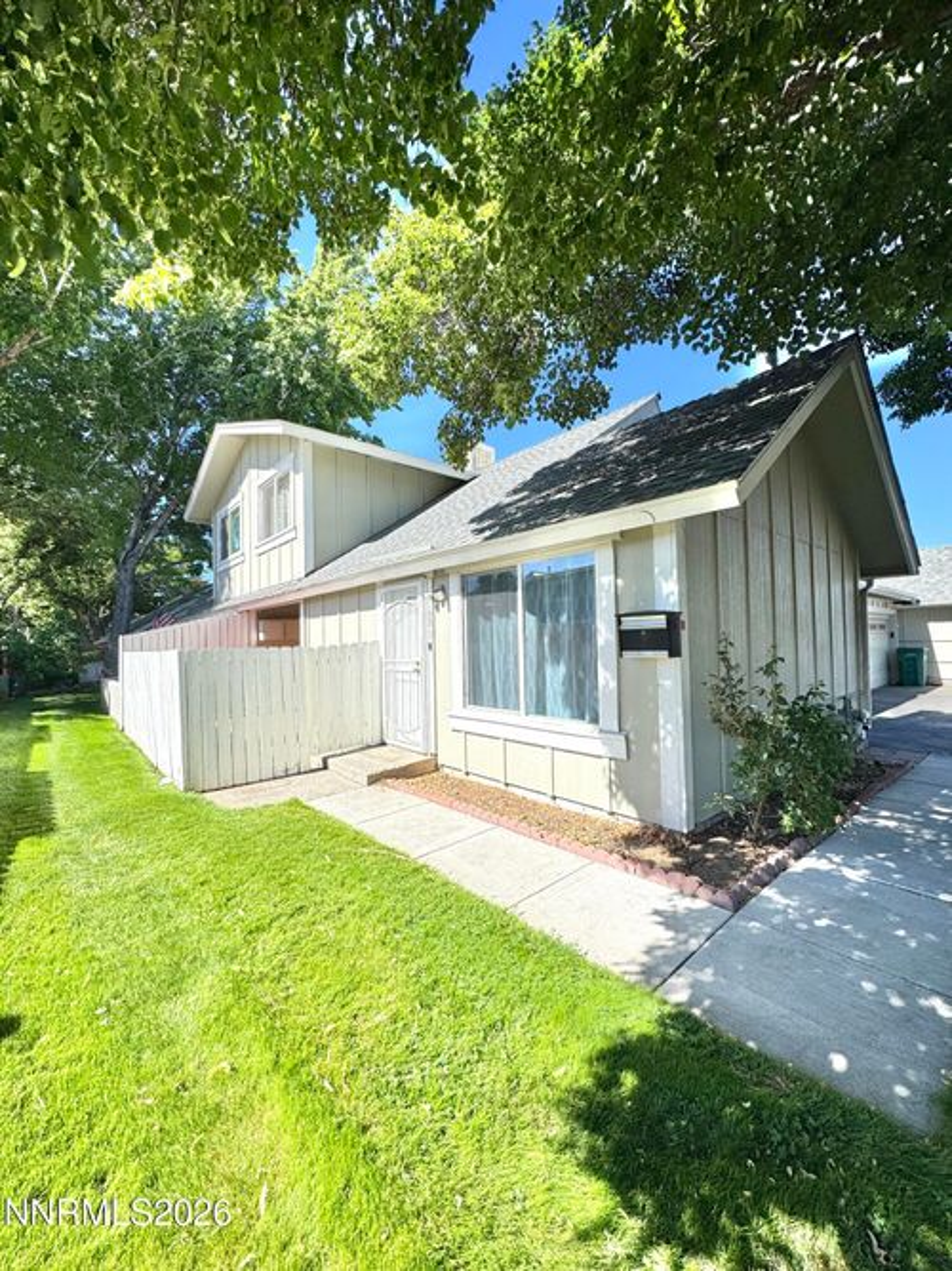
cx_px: 476
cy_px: 636
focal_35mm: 14
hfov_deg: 85.7
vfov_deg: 102.1
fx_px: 514
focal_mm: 2.22
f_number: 2.2
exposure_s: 1/1477
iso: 50
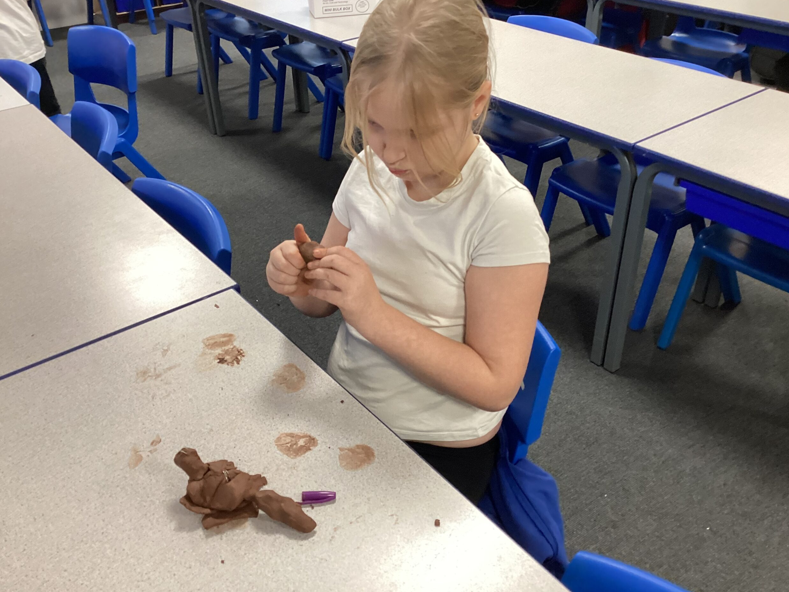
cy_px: 292
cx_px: 397
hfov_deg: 56.8
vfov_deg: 44.2
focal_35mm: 32
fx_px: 729
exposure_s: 1/50
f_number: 2.4
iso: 200
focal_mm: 3.3
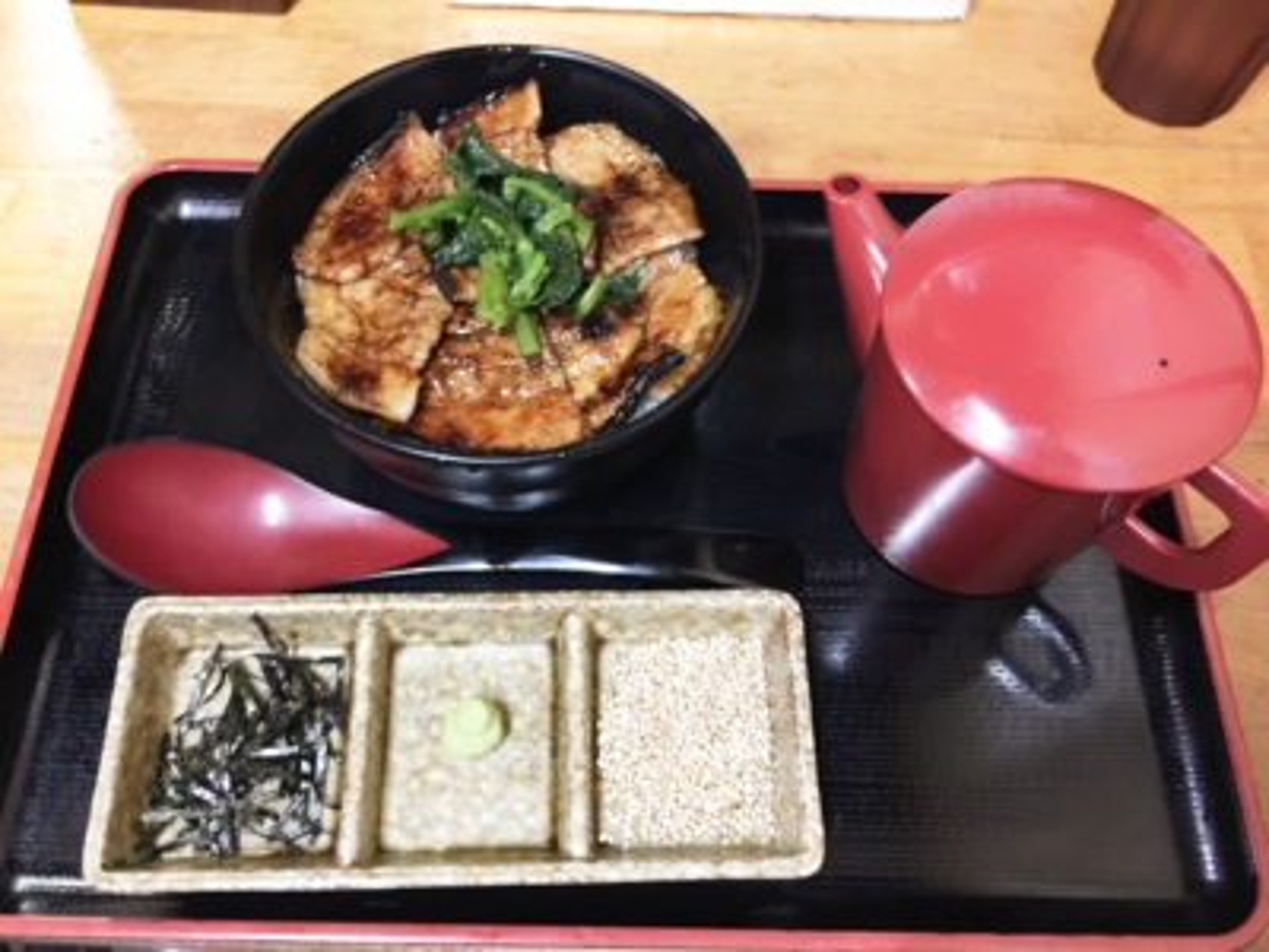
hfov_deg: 61.7
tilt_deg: -61.3
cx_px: 634
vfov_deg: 48.2
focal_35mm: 29
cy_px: 476
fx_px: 1063
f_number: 2.2
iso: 125
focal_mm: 4.15
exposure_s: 1/4
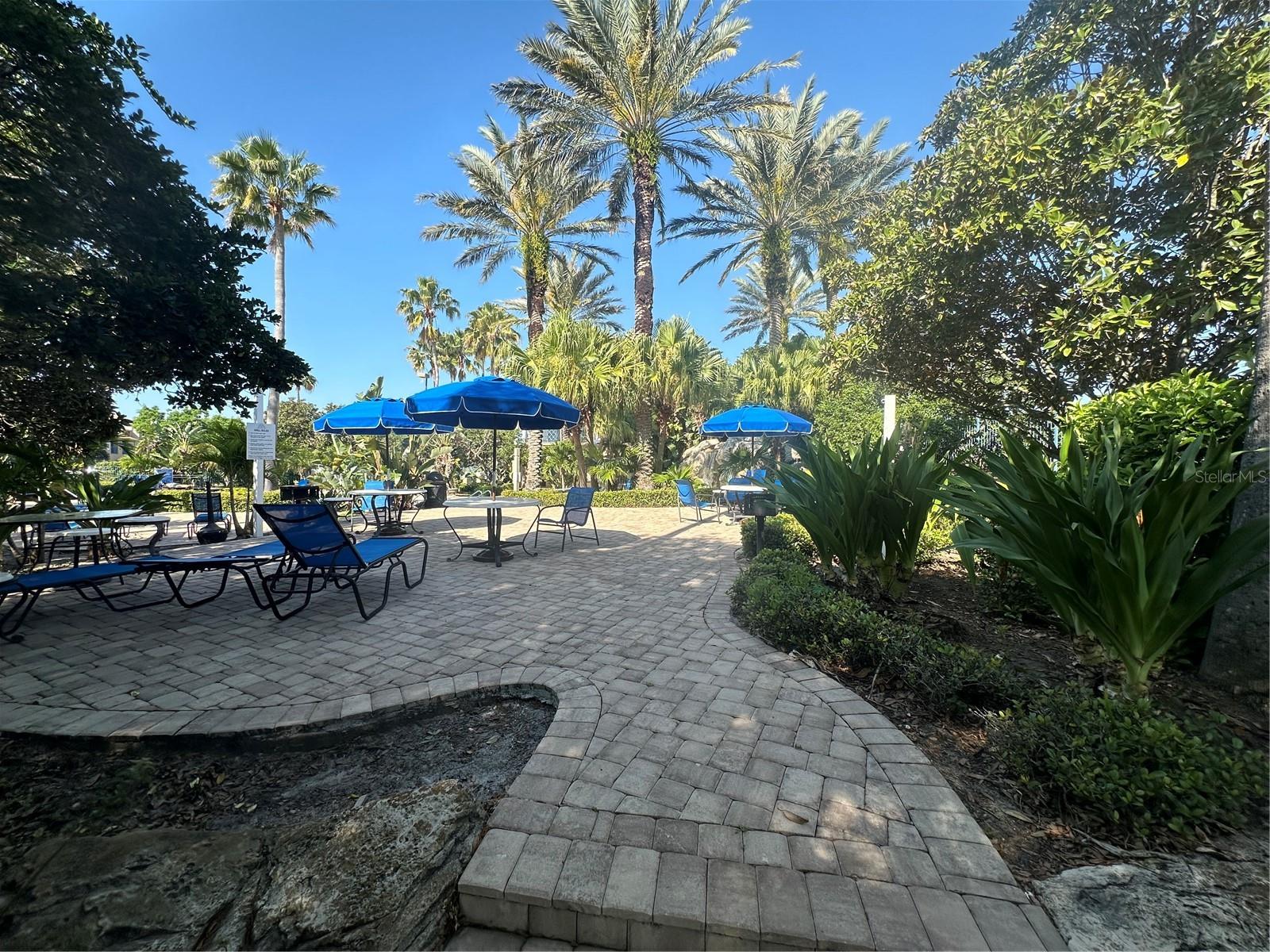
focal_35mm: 14
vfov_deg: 85.7
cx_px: 635
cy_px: 476
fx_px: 514
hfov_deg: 102.1
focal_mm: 2.22
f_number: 2.2
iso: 40
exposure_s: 1/744
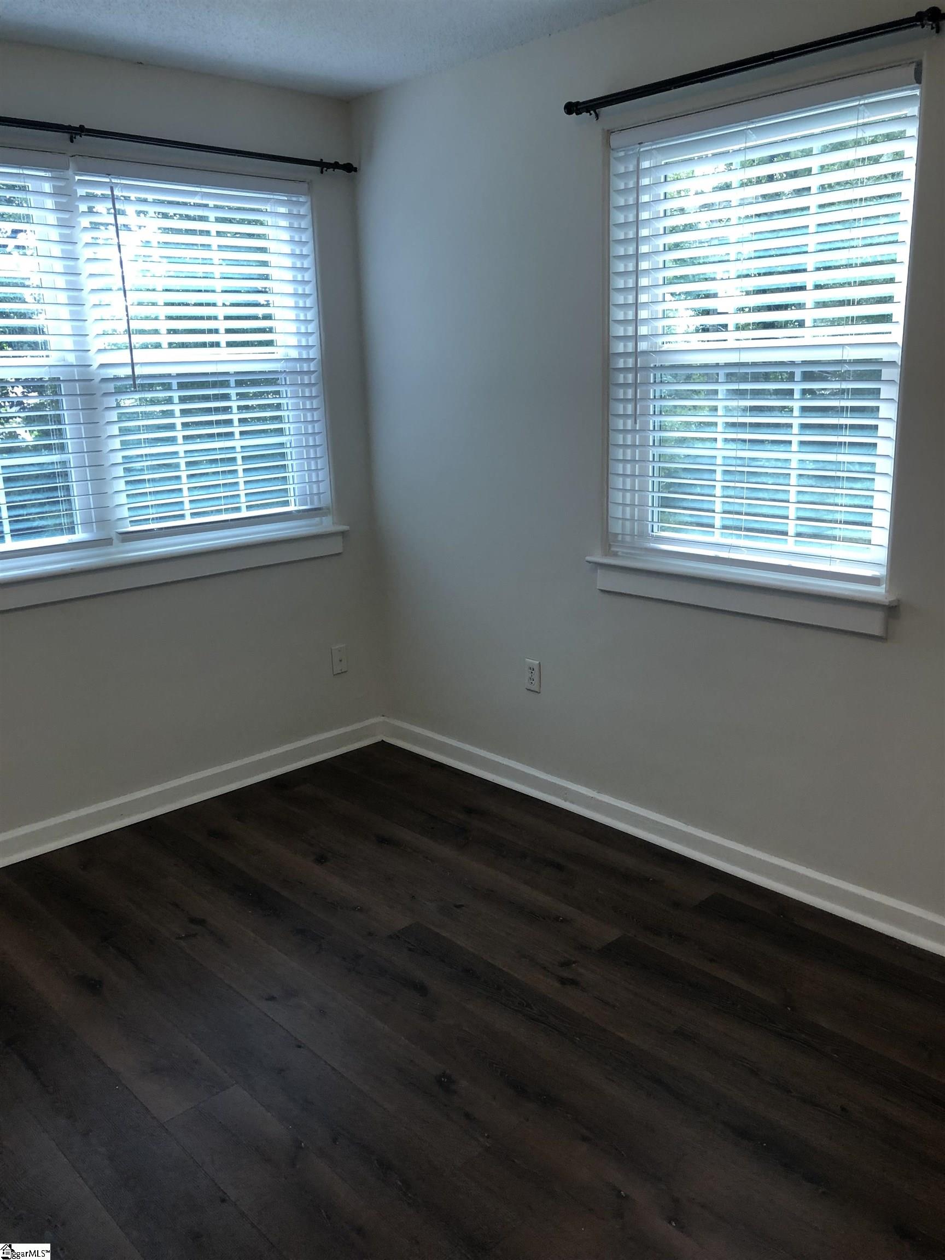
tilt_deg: -12.7
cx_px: 472
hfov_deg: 49.7
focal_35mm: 28
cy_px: 630
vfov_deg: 63.4
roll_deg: +1.9
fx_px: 1019
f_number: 1.8
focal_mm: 4
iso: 32
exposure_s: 1/30
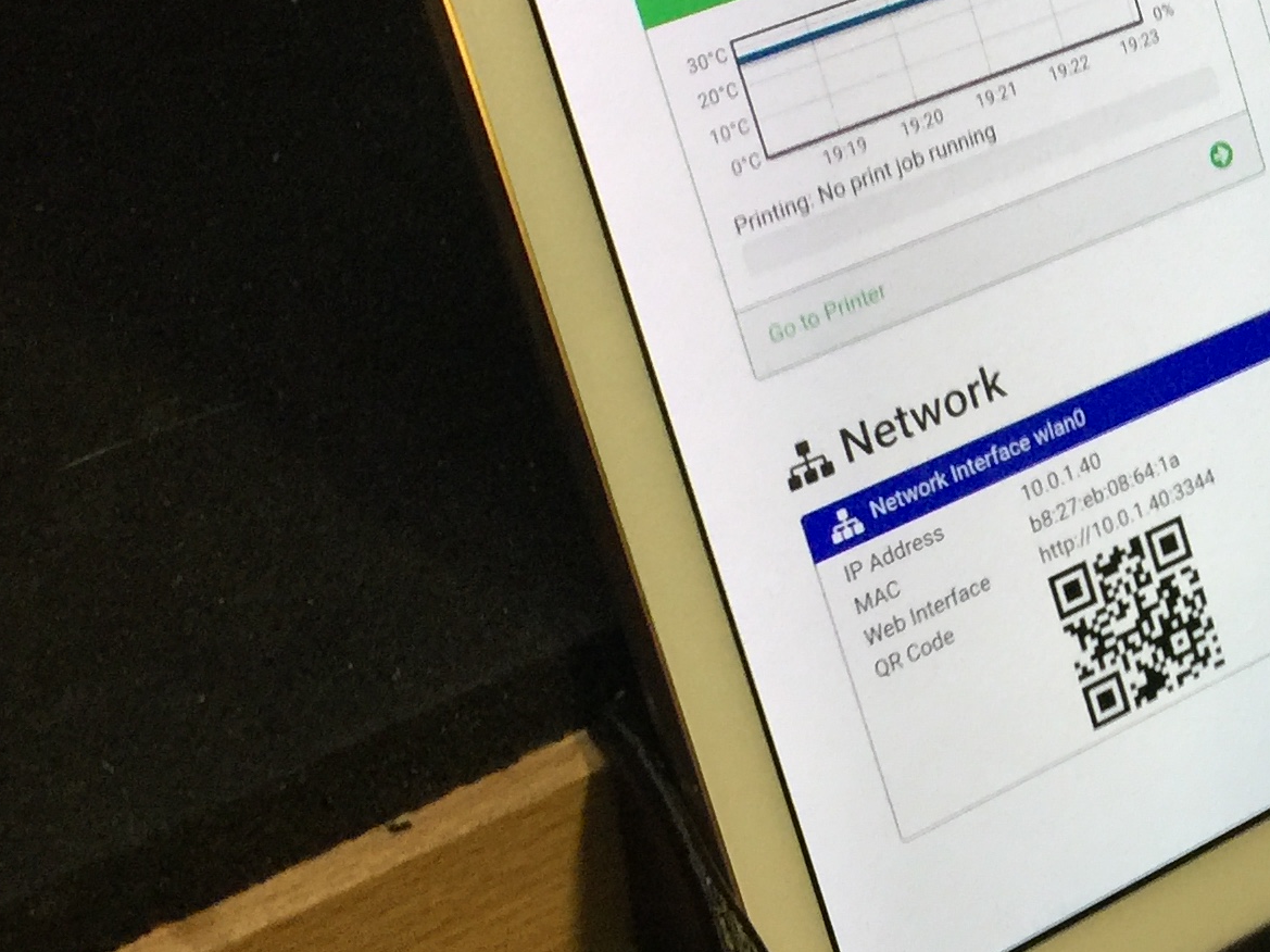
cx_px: 1198
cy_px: 35
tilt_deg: -30.7
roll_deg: +0.1
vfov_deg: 17.8
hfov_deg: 23.3
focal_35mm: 81
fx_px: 2971
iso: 80
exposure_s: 1/33
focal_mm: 4.15
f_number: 2.2
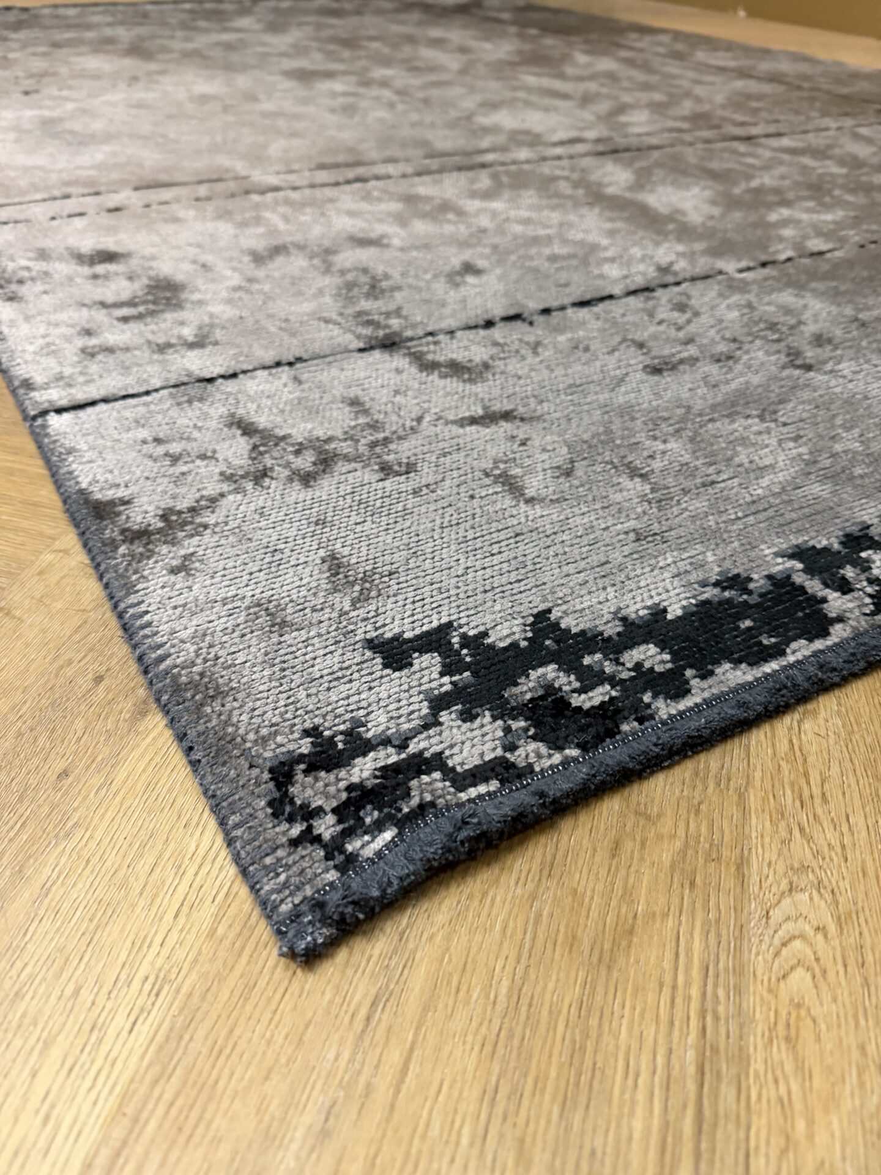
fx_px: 814
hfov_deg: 56.8
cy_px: 588
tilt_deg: -38.5
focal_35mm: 24
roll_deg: -1.7
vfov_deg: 71.6
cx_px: 440
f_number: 1.78
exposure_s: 1/50
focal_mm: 6.76
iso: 500
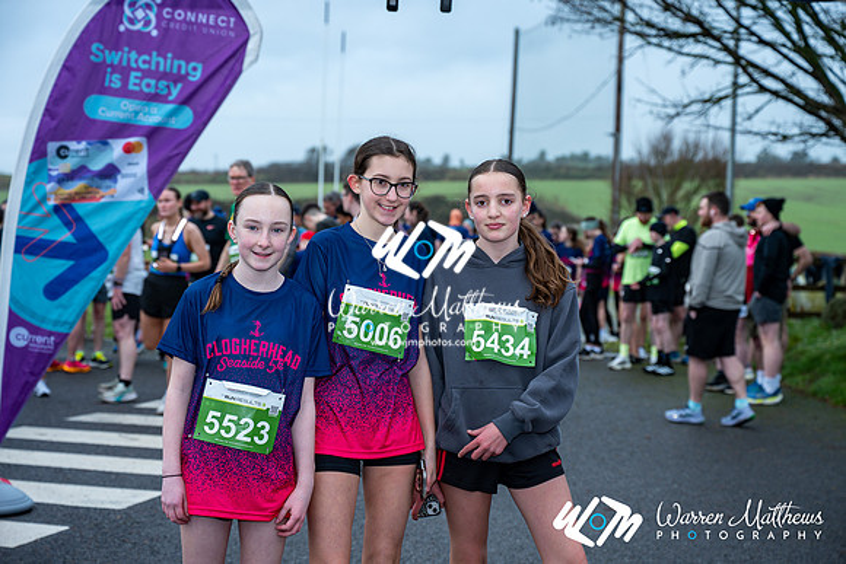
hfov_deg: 31.0
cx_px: 423
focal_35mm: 65
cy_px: 282
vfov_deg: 20.9
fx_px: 1528
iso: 100
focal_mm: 65
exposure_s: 1/200
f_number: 4
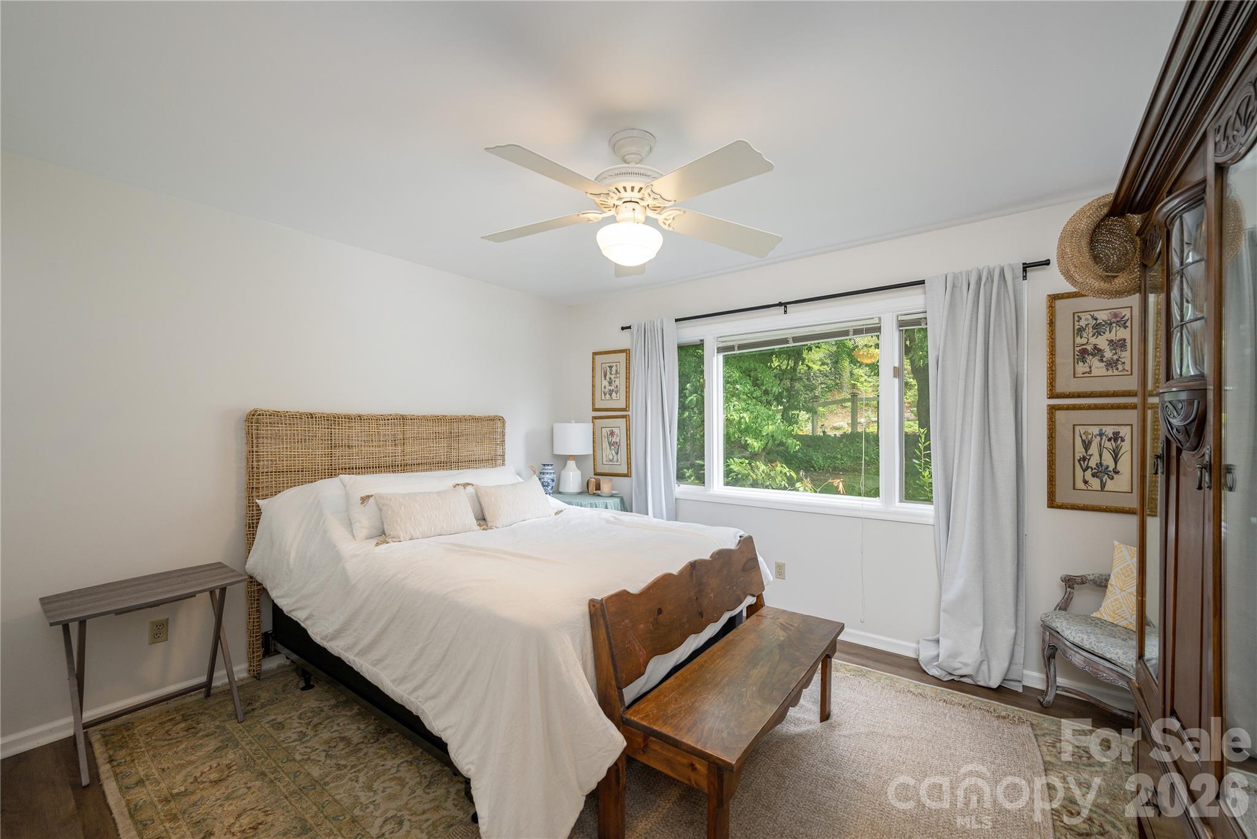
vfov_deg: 81.3
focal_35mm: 14
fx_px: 489
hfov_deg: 104.2
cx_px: 628
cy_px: 420
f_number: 7.1
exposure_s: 1/60
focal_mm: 14
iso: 320
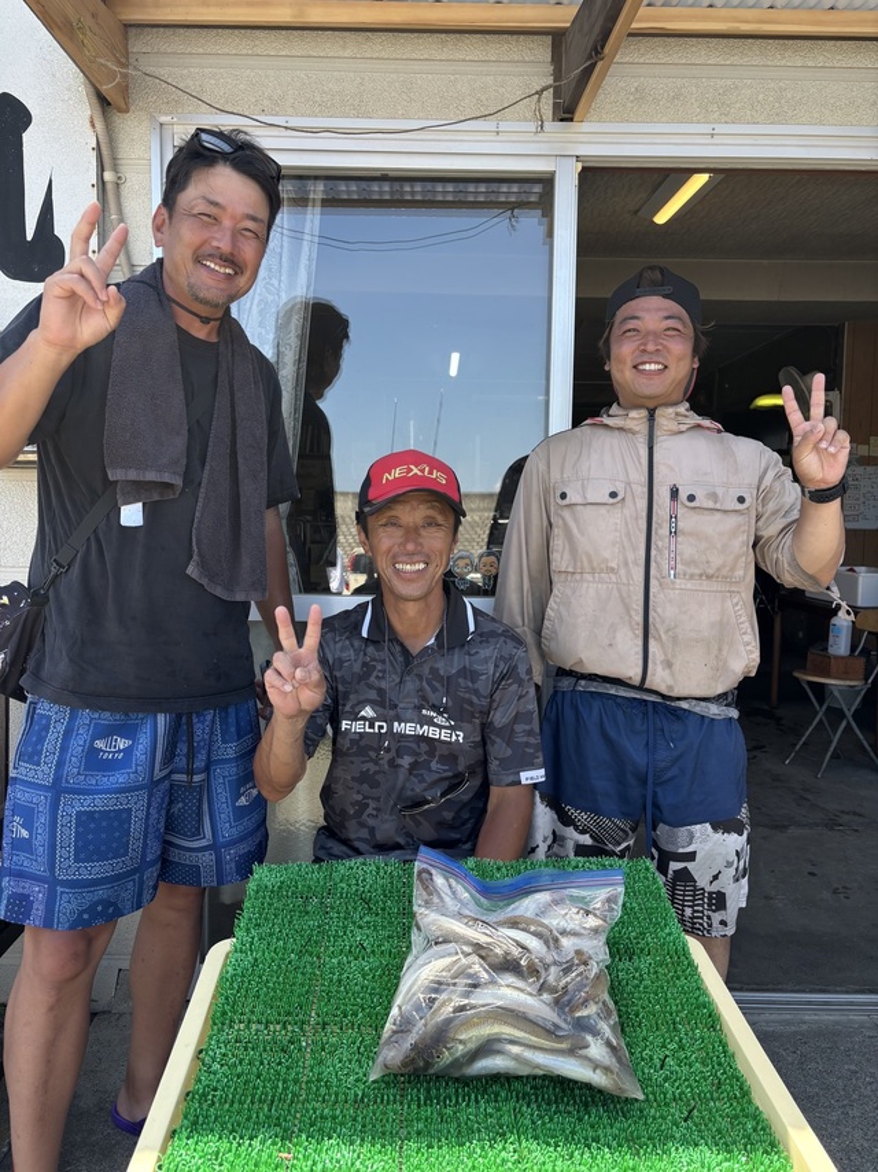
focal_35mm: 26
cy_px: 586
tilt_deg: -4.2
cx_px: 439
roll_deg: -1.5
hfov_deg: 53.0
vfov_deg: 67.3
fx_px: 880
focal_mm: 5.96
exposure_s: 1/490
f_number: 1.6
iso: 50
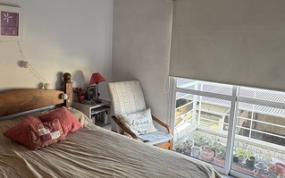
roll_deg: -1.0
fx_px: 241
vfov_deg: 40.5
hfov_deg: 60.6
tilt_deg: -8.7
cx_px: 110
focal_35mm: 31
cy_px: 77
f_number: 2.2
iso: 160
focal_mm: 2.22
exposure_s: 1/100
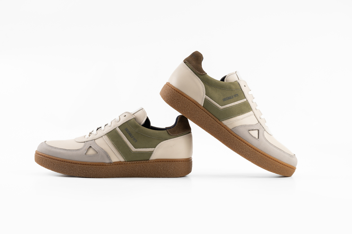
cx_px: 176
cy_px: 117
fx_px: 684
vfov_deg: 19.4
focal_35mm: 70
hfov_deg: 28.9
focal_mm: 70
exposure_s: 1/160
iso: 100
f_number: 8
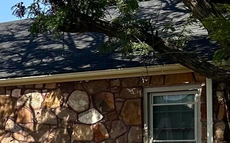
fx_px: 765
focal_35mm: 122
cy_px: 147
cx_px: -215
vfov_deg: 10.6
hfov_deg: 14.5
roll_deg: +0.3
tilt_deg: -2.6
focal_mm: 6.86
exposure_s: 1/4016
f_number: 1.78
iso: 80
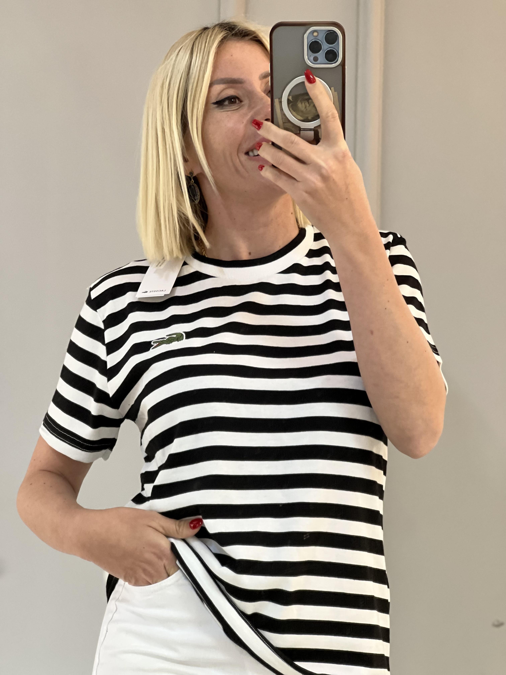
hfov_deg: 19.1
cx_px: 253
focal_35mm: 77
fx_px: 1501
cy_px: 338
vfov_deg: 25.3
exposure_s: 1/33
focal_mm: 9
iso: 250
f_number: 2.8
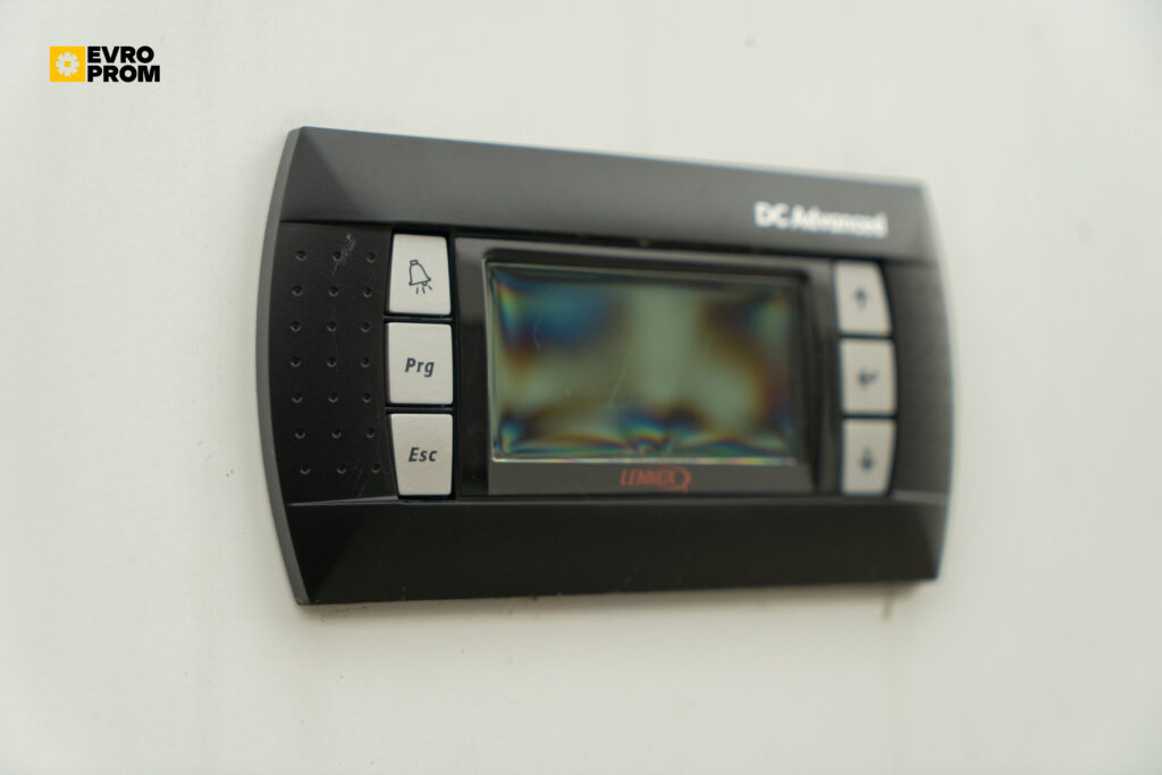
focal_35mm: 70
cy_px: 388
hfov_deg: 28.8
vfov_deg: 19.5
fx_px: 2260
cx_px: 581
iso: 640
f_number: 5
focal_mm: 70
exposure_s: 1/400
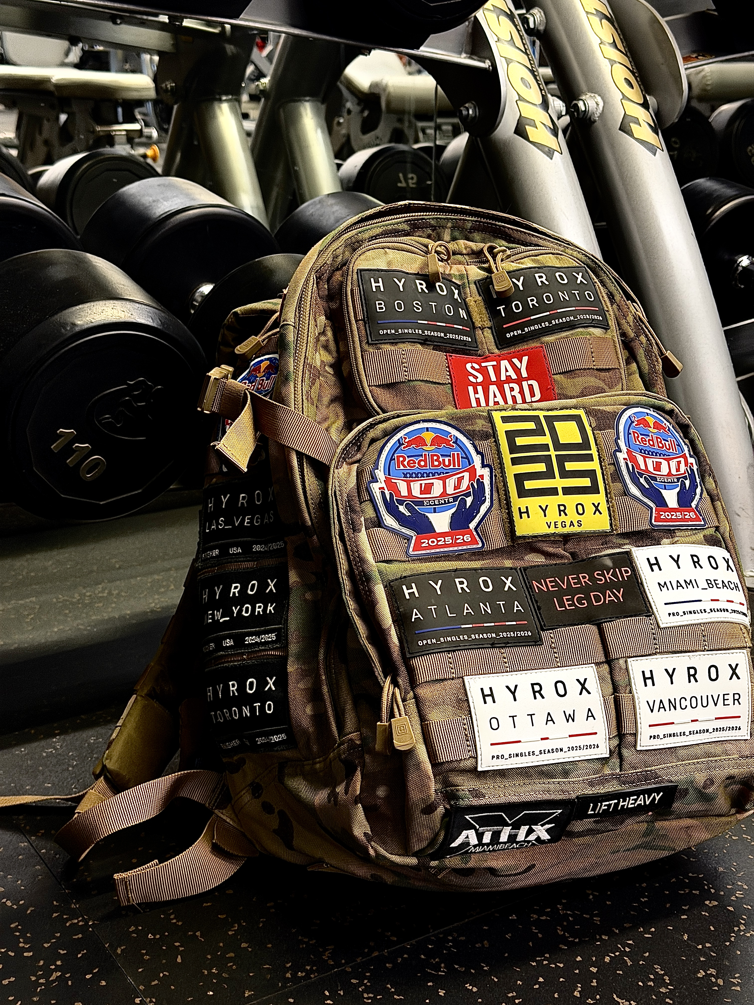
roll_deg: -1.3
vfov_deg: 39.7
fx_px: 1394
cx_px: 377
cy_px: 502
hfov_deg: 30.3
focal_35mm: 48
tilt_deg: -18.6
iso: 200
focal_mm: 6.76
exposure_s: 1/40
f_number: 1.78
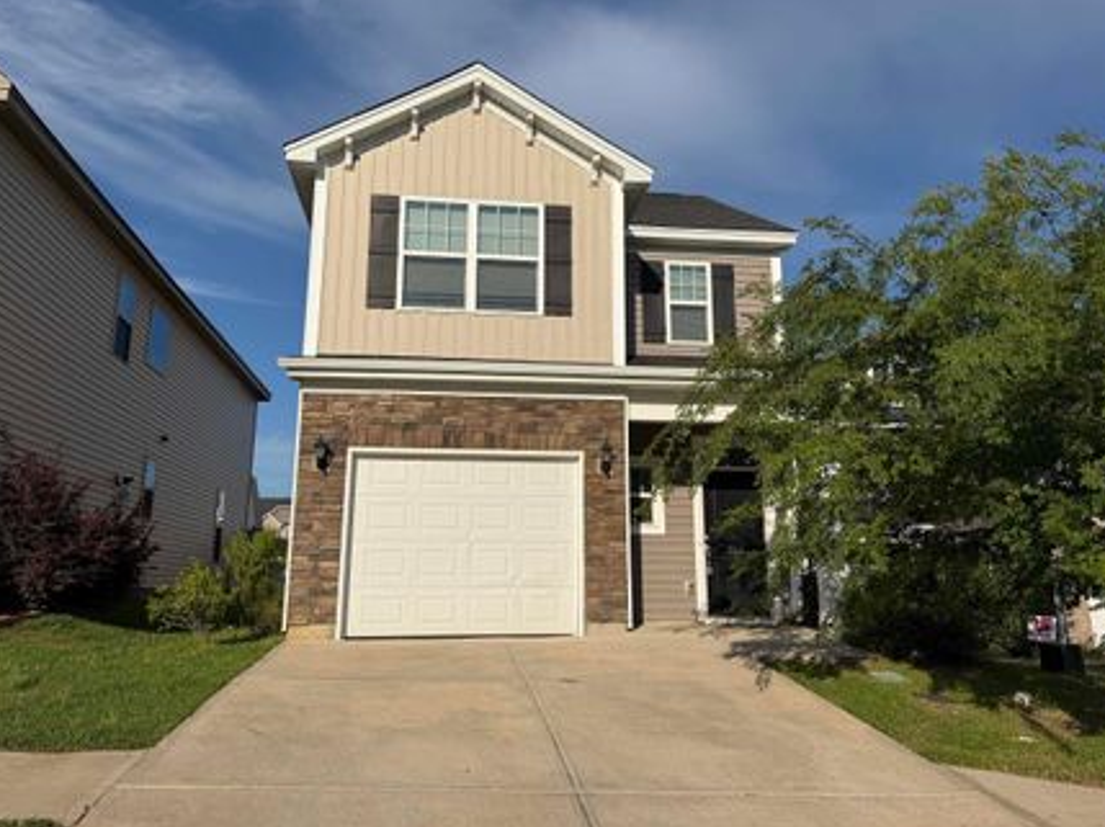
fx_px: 893
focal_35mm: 28
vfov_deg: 49.6
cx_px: 551
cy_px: 370
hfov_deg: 63.5
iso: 80
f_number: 1.78
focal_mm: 6.76
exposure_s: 1/9091
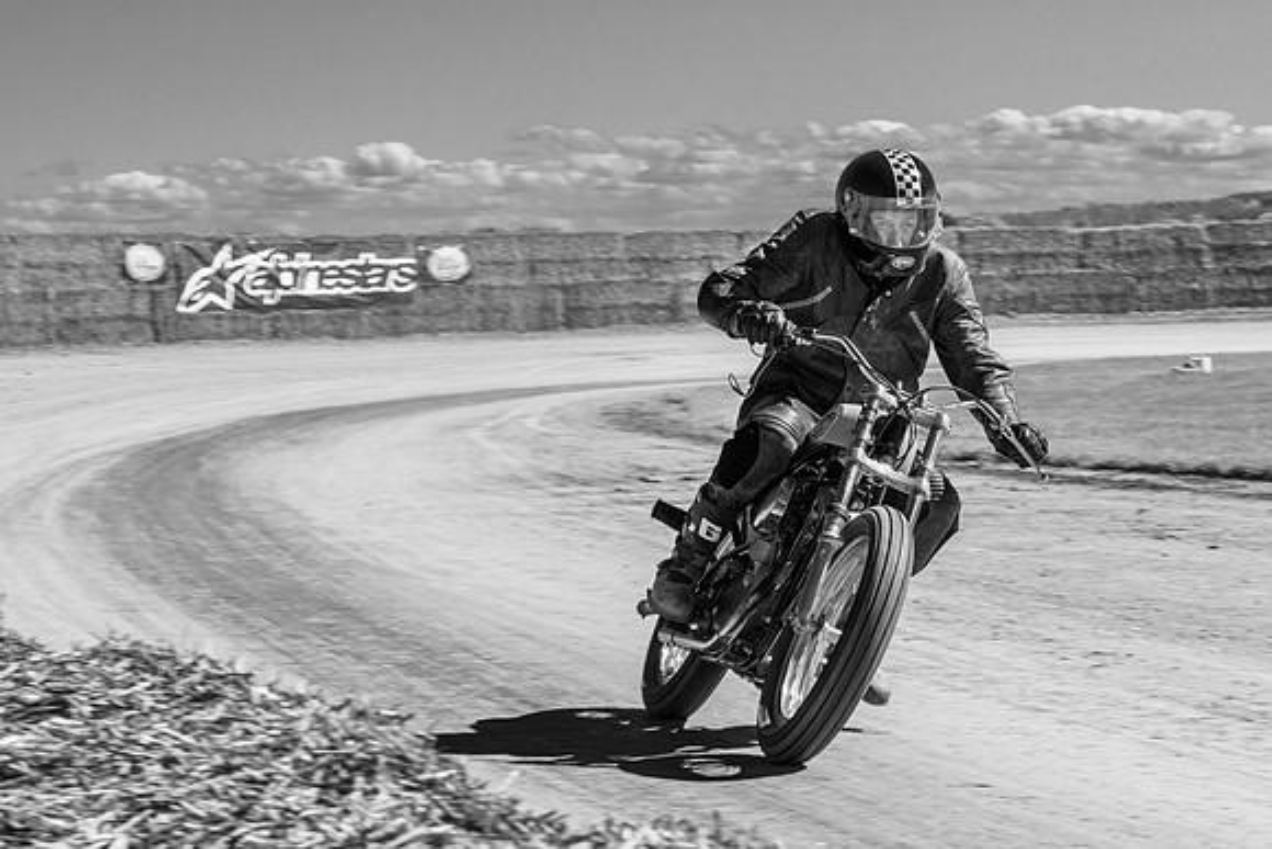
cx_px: 892
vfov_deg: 9.1
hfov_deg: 13.5
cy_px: 483
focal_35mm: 152
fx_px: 5358
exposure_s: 1/320
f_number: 8
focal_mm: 70
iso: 125
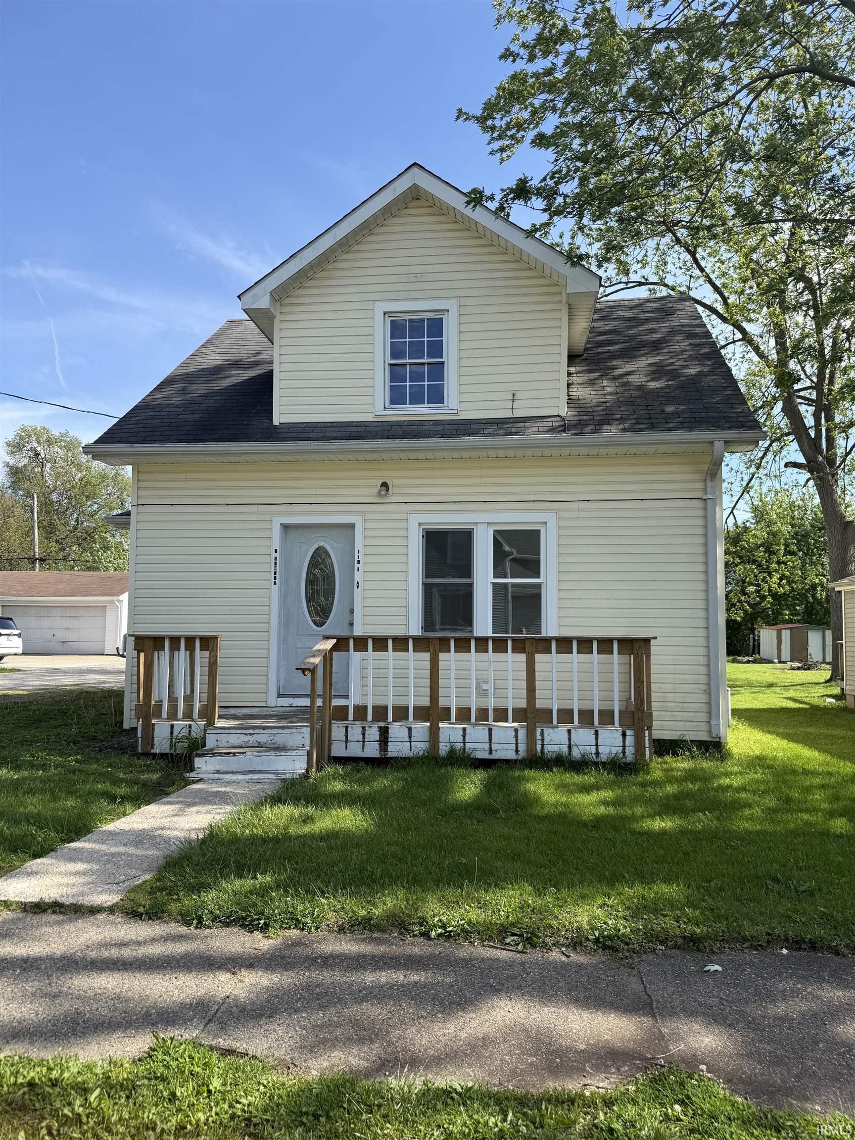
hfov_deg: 56.8
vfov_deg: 71.6
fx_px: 790
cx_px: 428
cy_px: 570
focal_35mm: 24
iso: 80
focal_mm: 6.76
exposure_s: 1/2445
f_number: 1.78
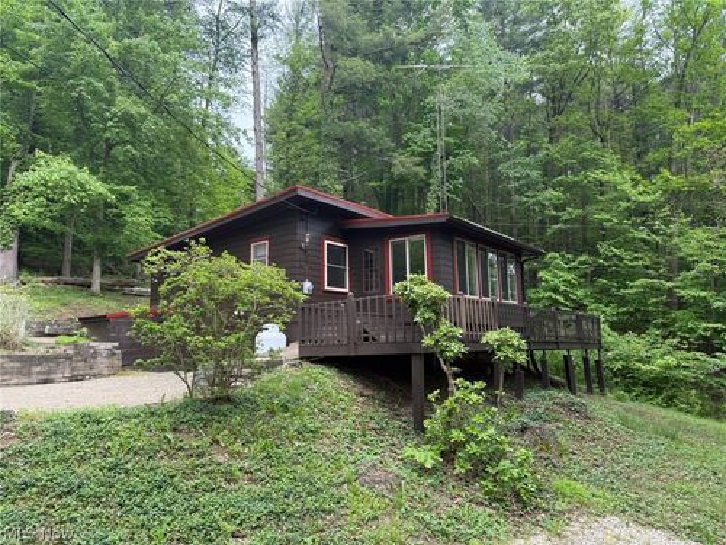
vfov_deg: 56.8
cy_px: 272
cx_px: 363
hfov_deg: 71.6
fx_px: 503
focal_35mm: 24
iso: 100
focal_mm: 6.76
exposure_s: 1/708
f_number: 1.78
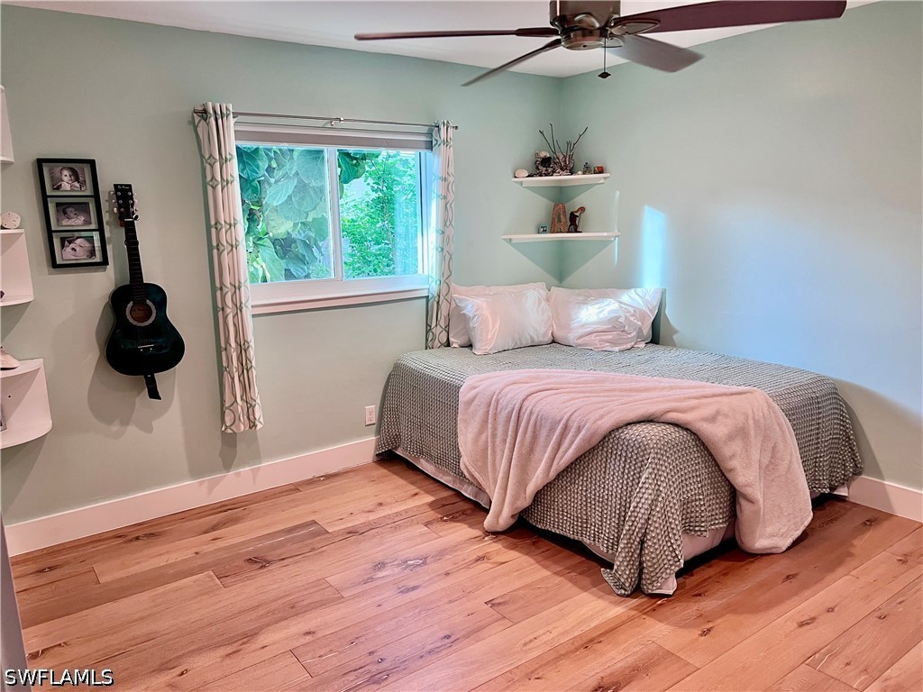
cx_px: 462
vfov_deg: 53.1
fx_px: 693
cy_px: 346
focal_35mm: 26
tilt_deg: -11.1
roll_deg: +1.8
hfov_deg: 67.3
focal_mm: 5.7
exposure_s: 1/60
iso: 100
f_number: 1.5
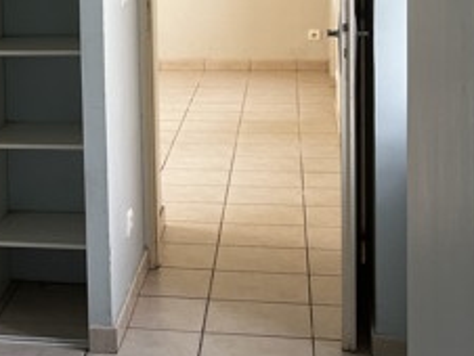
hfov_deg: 20.2
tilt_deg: -7.2
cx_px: -65
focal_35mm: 92
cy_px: 21
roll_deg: +2.5
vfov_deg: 15.9
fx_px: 1261
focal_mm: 5.1
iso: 50
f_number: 1.6
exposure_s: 1/122
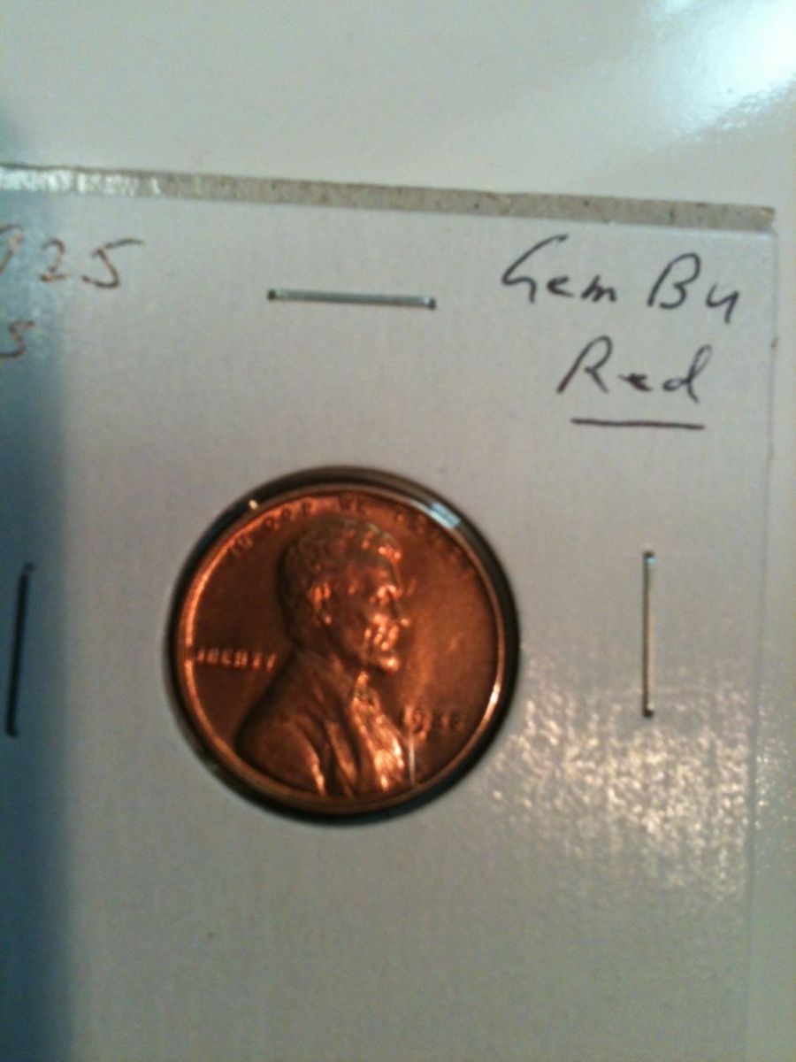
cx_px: 398
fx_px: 1073
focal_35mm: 35
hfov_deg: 40.7
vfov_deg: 52.6
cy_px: 531
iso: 125
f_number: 2.8
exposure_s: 1/15
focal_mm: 3.85
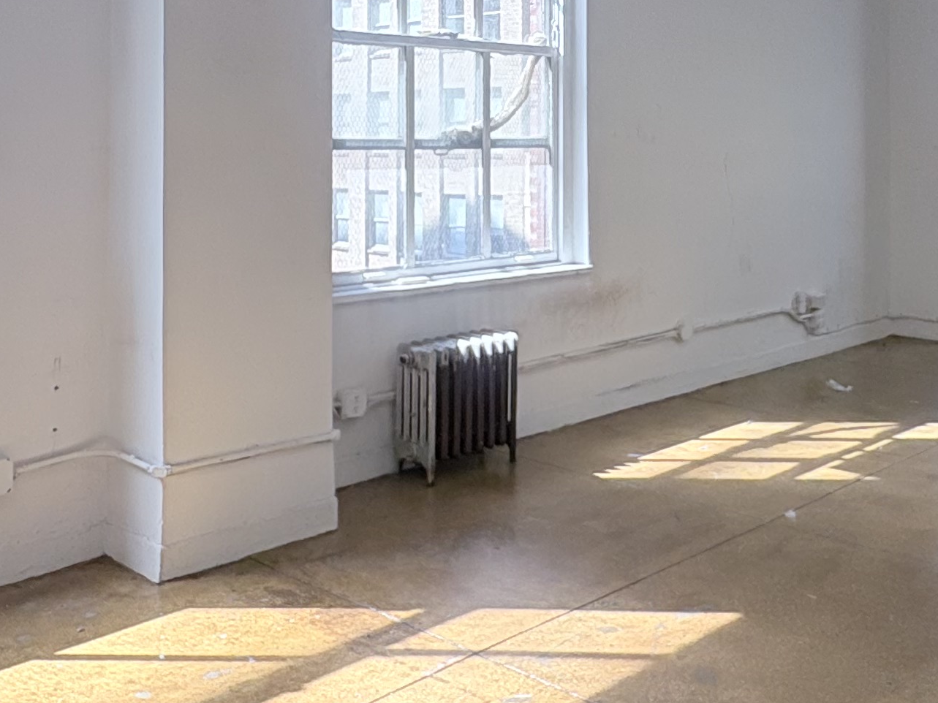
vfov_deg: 31.8
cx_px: 578
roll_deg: +0.4
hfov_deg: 42.7
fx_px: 1192
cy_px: 113
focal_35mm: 44
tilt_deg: +1.0
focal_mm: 2.22
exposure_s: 1/204
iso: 64
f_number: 2.2
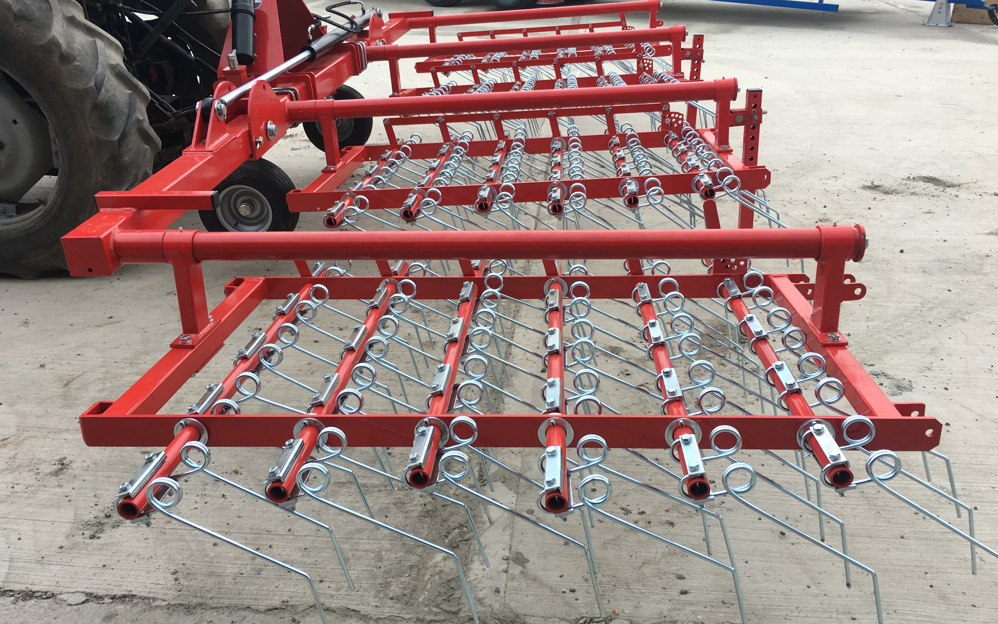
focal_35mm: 31
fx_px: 843
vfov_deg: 40.6
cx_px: 496
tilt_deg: -24.5
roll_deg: +0.4
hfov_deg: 61.2
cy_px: 336
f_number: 2.2
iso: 25
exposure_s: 1/100
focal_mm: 4.15
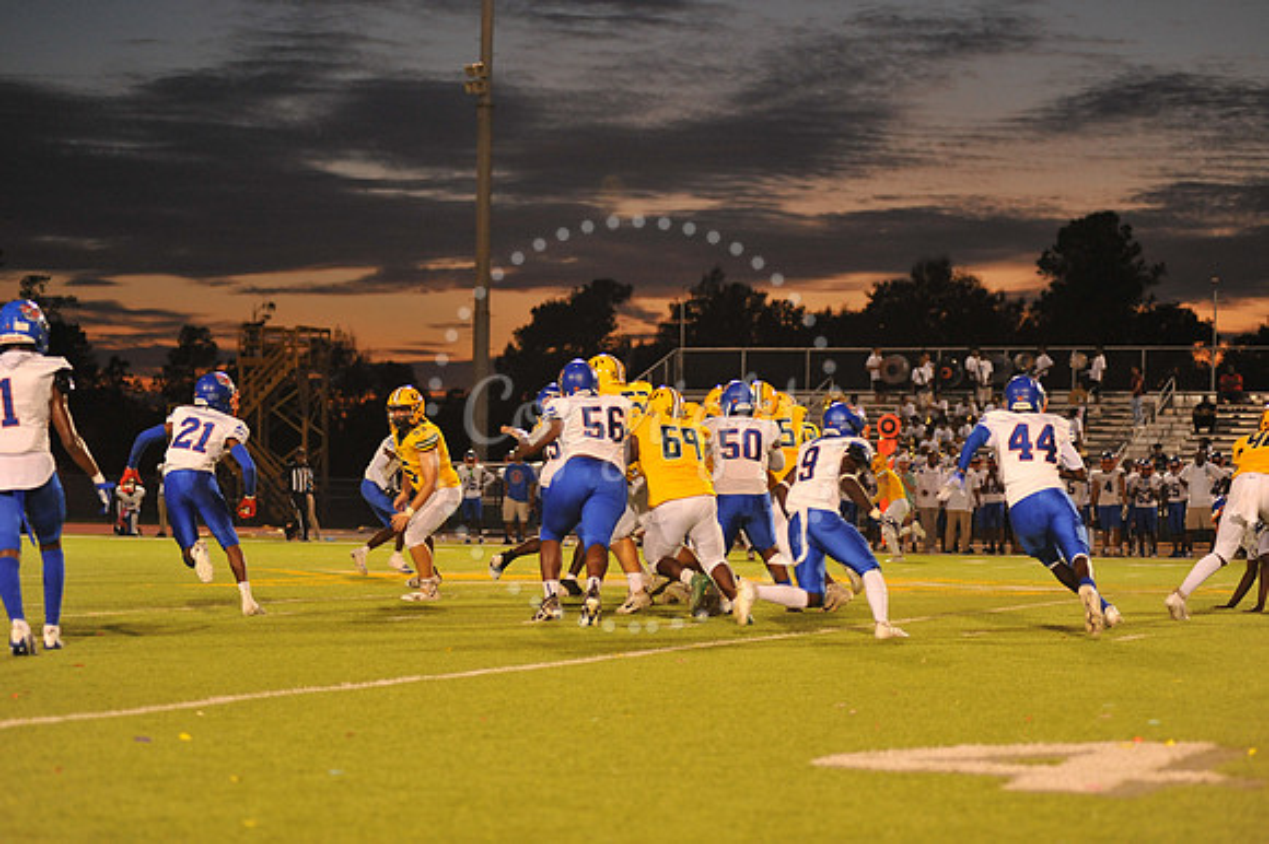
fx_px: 3241
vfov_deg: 14.8
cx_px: 634
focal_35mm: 92
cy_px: 422
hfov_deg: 22.2
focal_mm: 92
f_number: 3.2
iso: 2000
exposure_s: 1/250
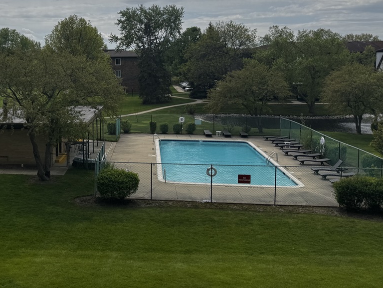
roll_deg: +0.8
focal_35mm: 45
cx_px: 68
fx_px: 498
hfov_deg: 40.1
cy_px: 85
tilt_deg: -3.3
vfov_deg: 31.8
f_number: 1.78
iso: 80
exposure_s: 1/9009
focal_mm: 6.76
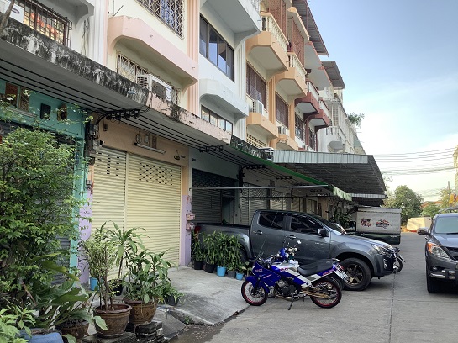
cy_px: 172
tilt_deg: +7.6
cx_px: 229
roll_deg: -0.1
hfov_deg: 58.4
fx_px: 410
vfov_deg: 45.4
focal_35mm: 31
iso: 25
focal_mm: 3.3
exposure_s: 1/100
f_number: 2.4
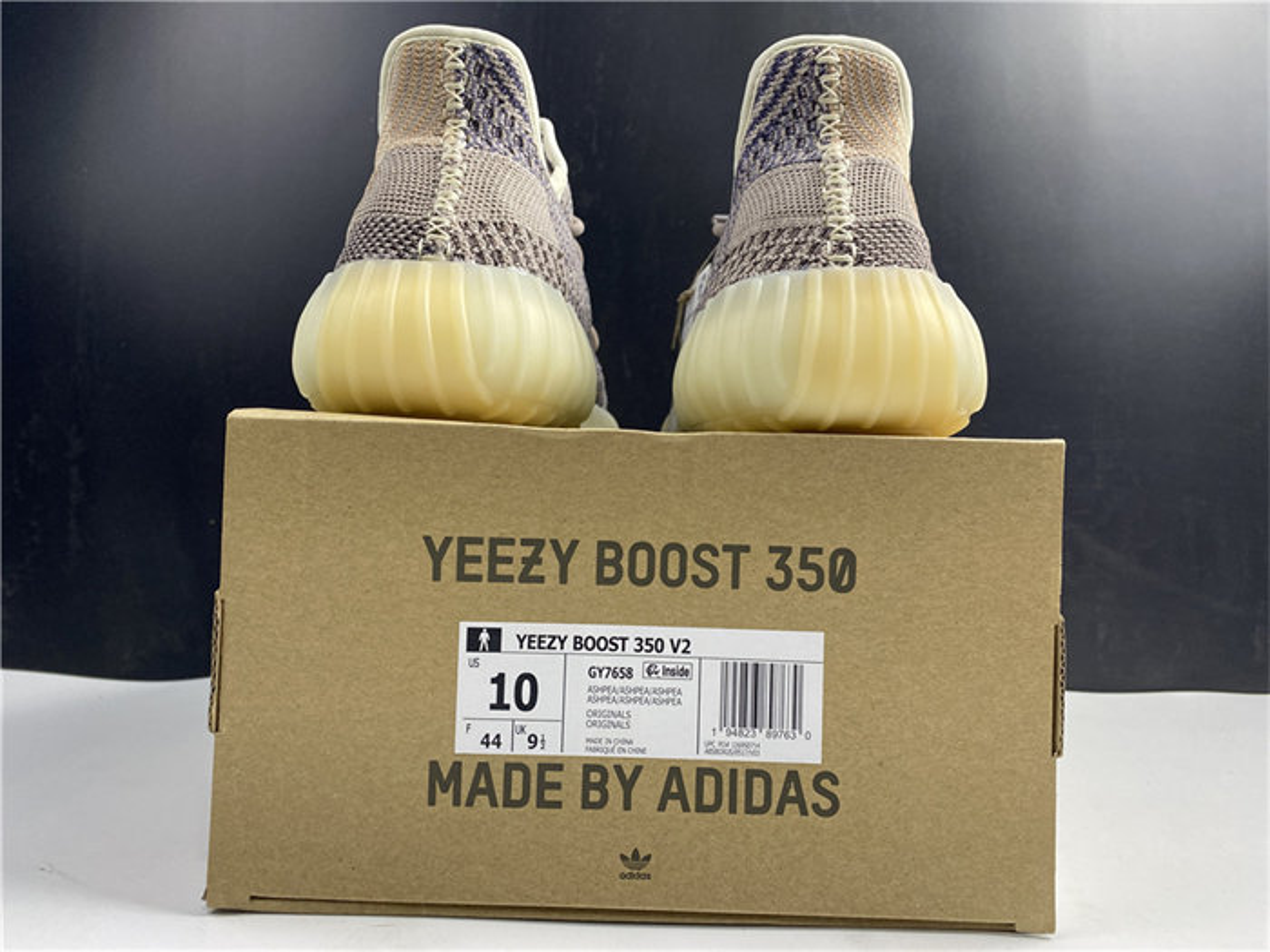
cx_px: 635
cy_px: 476
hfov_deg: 67.3
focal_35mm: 26
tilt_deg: +3.8
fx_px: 954
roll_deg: +0.2
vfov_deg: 53.1
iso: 125
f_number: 1.8
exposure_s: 1/113
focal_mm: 4.25
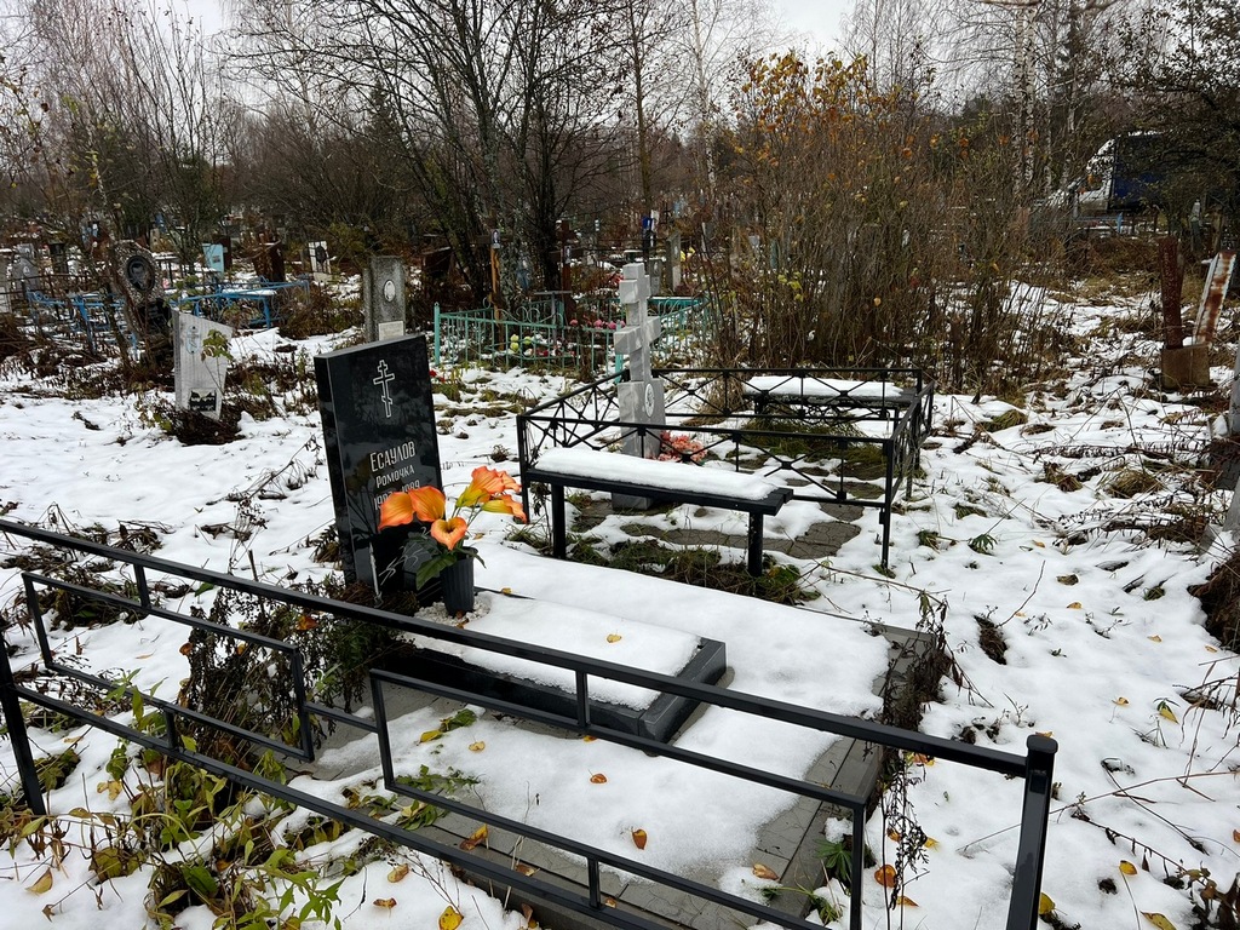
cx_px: 620
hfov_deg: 67.3
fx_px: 931
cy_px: 465
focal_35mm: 26
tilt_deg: -19.2
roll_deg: +2.4
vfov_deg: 53.1
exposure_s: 1/909
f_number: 1.5
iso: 50
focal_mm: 5.7
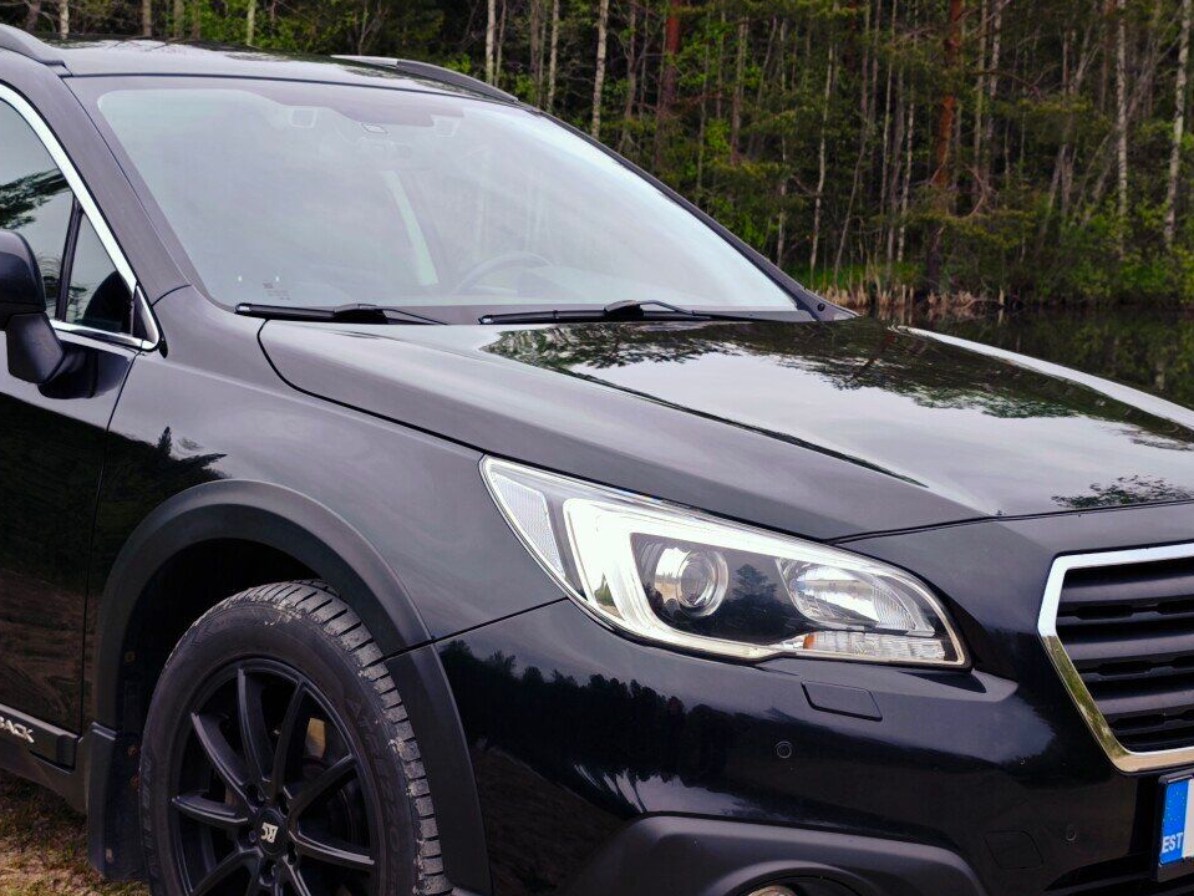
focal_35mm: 61
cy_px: 542
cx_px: 421
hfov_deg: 31.5
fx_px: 2105
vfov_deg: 24.0
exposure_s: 1/172
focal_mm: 8.72
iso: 50
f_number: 2
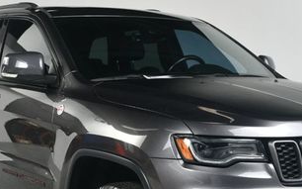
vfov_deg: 15.6
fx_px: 683
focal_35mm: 83
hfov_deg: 24.9
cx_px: 167
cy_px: 163
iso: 100
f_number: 8
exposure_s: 1/160
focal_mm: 26
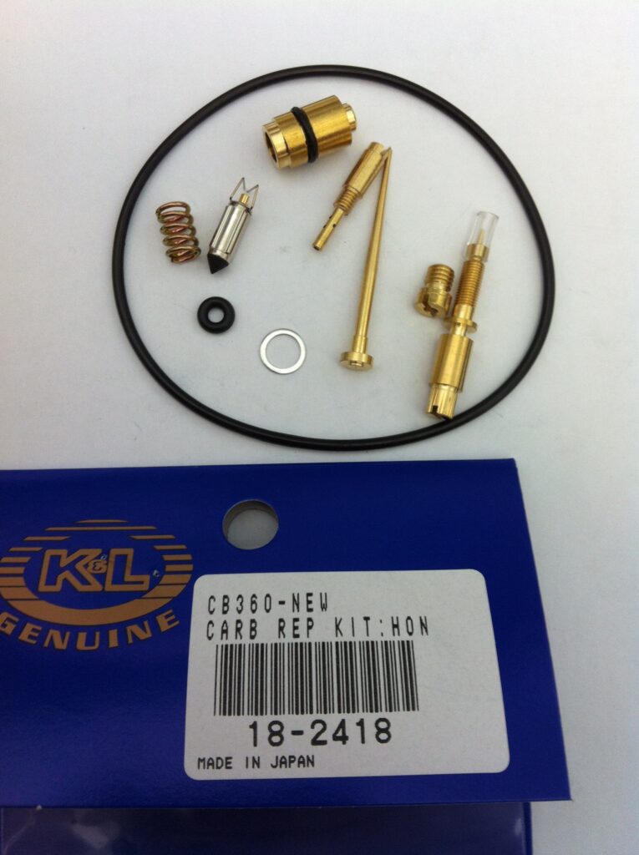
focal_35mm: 35
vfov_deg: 52.7
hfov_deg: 40.6
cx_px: 320
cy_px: 428
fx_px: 864
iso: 80
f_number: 2.8
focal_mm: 3.85
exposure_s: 1/15
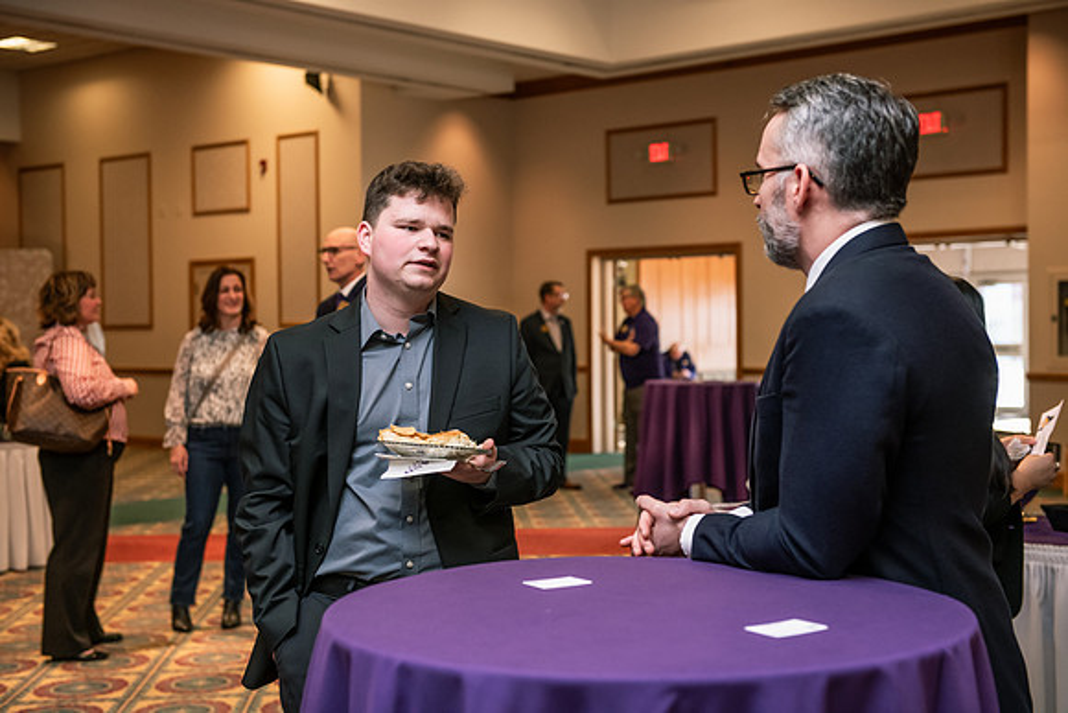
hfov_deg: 36.2
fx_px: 1632
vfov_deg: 24.6
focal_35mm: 55
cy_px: 356
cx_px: 534
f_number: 3.5
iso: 1600
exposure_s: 1/200
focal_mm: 55
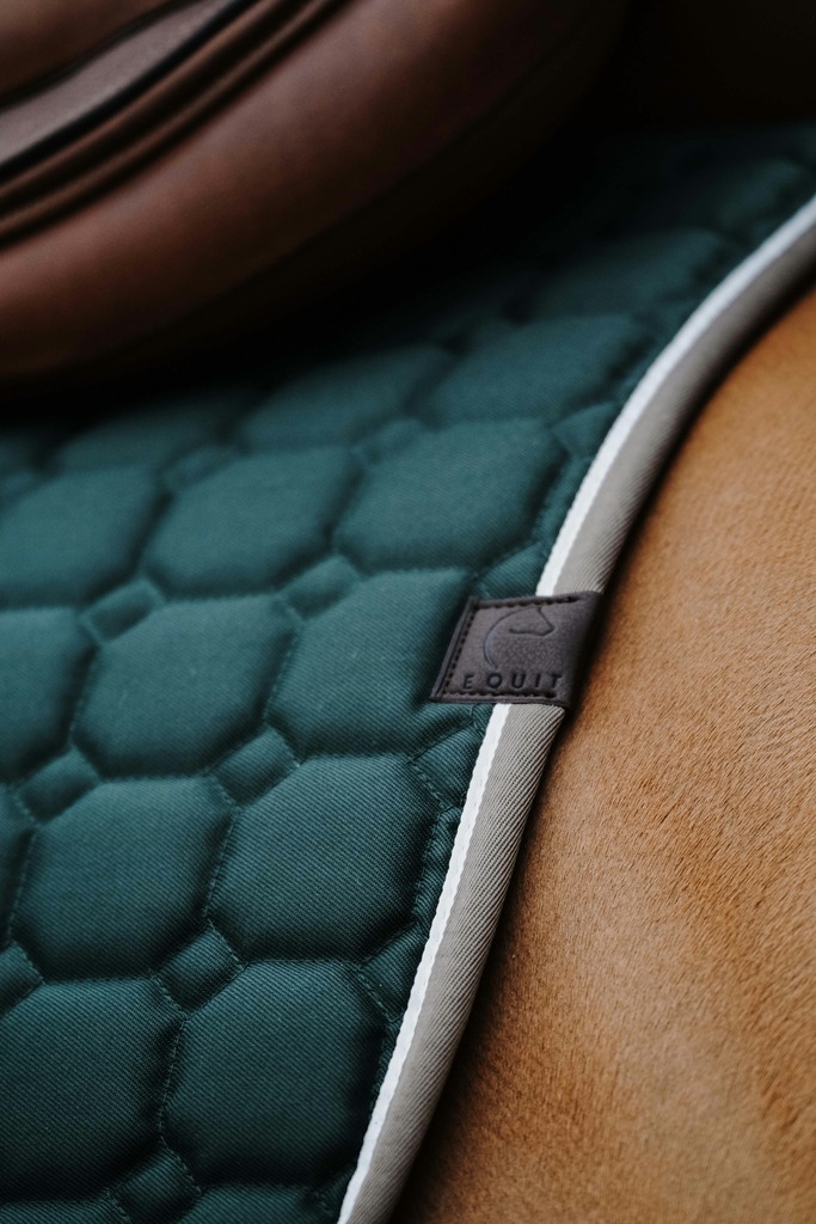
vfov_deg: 7.3
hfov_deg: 4.9
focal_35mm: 282
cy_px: 612
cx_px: 408
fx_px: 9584
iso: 800
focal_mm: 188.2
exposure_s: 1/250
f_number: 4
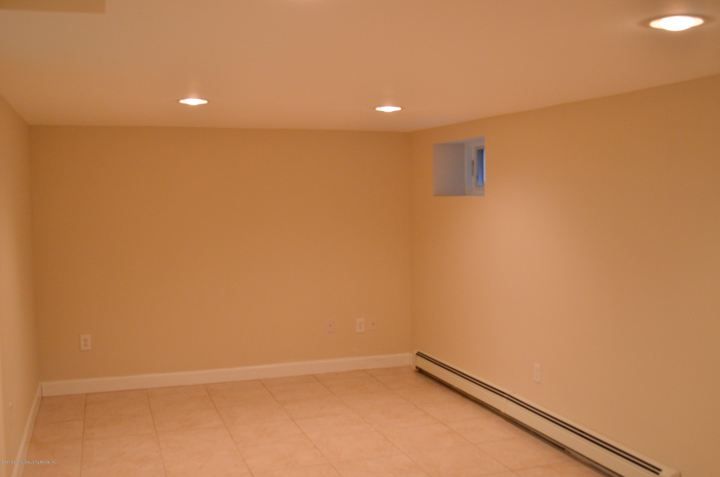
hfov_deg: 53.2
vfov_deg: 36.7
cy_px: 238
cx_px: 360
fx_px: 719
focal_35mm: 36
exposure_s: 1/60
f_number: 4
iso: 800
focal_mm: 24
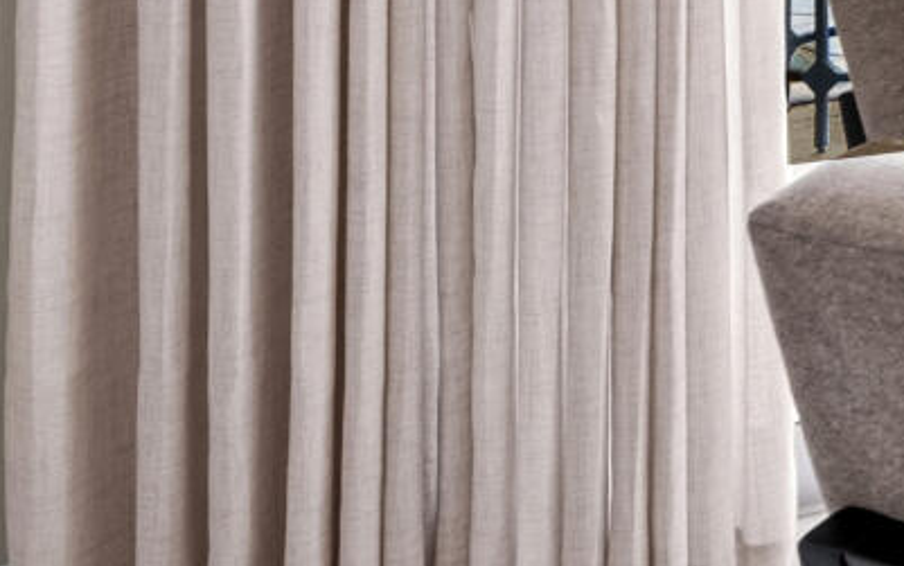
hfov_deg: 12.0
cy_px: -805
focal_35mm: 122
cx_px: 2444
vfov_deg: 9.5
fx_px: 3007
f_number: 9
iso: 100
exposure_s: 1/6
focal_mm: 16
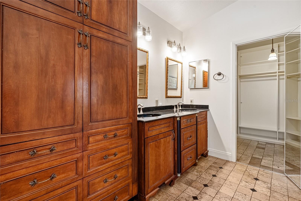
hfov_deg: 96.7
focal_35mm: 16
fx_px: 134
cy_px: 100
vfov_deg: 73.7
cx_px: 150
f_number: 8
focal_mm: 16
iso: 400
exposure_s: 1/60
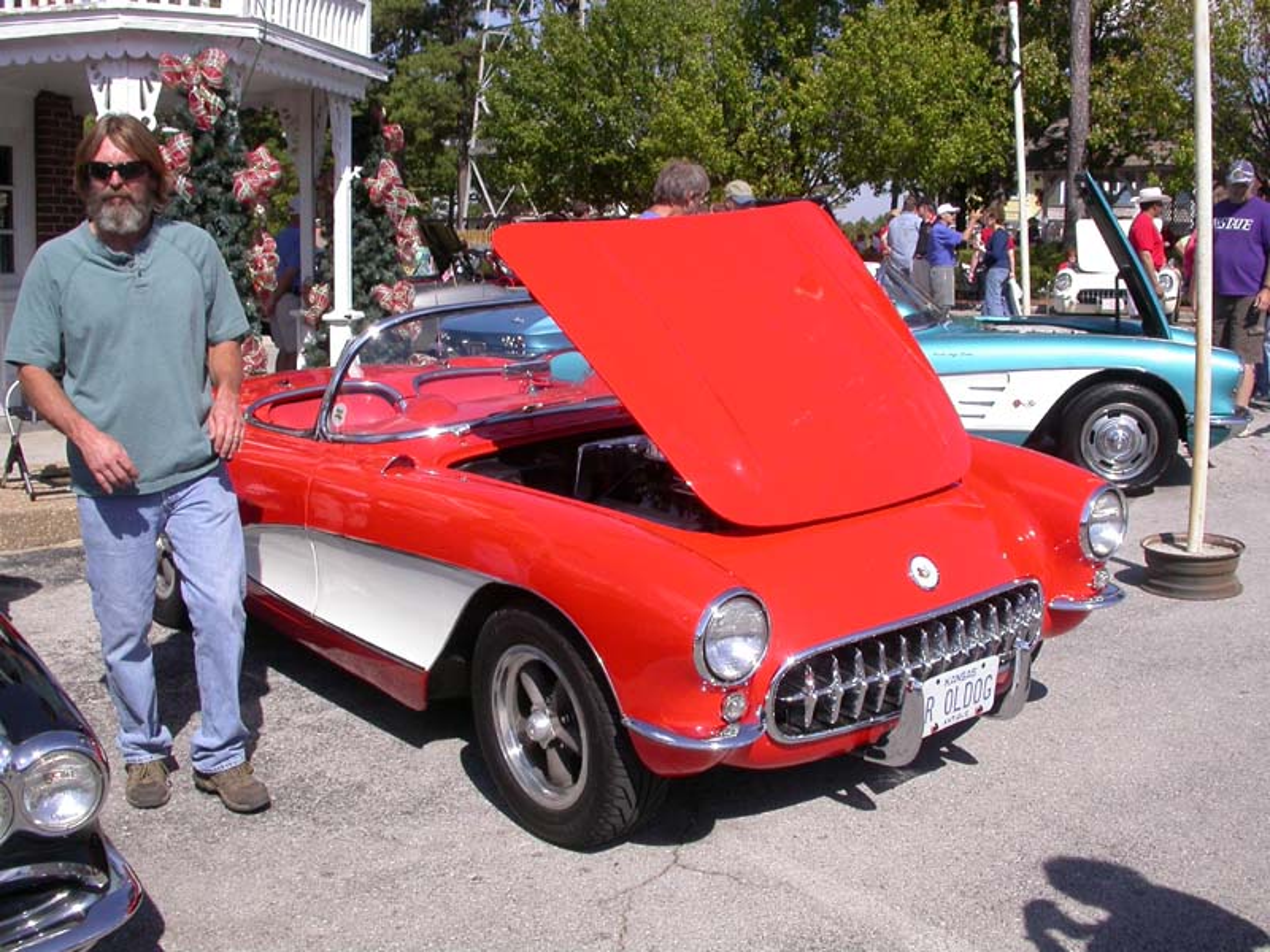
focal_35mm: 38
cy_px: 476
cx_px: 635
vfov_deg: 37.7
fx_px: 1394
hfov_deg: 49.0
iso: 100
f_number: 7.5
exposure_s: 1/339
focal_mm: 7.85
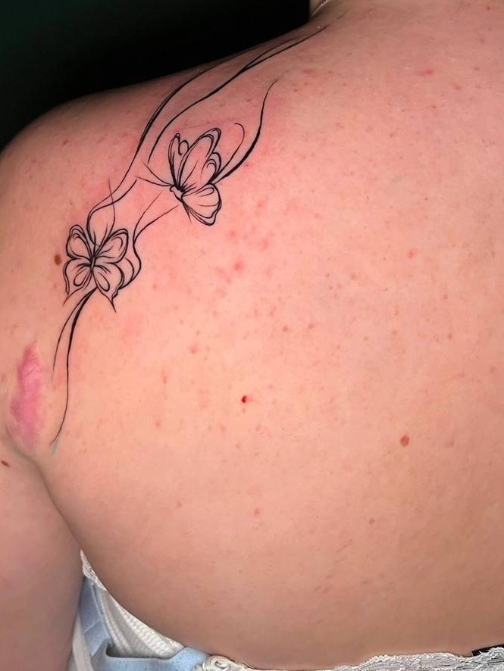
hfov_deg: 32.6
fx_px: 854
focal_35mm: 44
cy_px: 110
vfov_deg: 40.7
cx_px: 165
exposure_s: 1/87
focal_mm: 5.7
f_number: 1.5
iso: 125
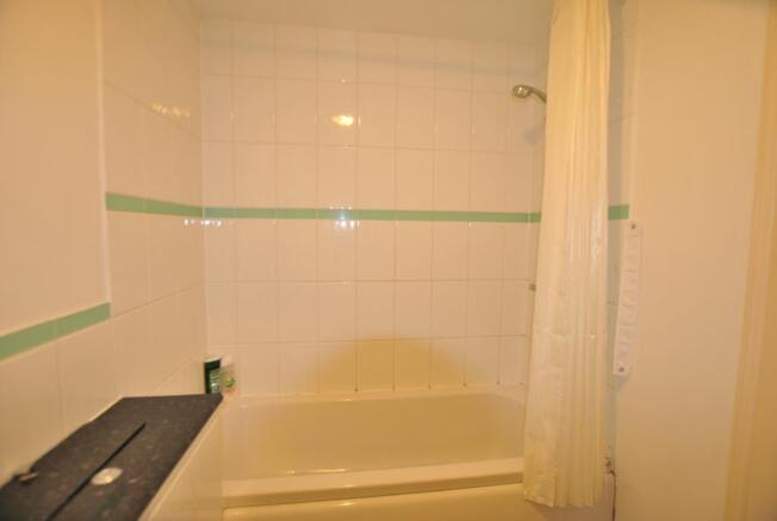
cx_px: 388
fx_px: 324
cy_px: 260
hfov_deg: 100.3
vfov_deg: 77.5
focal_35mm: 15
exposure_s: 1/10
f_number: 3.5
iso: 200
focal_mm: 10
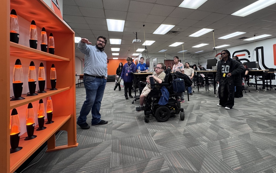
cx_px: 157
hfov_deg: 93.7
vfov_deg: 67.3
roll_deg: +0.7
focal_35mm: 17
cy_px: 68
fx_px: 128
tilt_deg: +0.0
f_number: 2.2
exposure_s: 1/60
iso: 250
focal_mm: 2.22
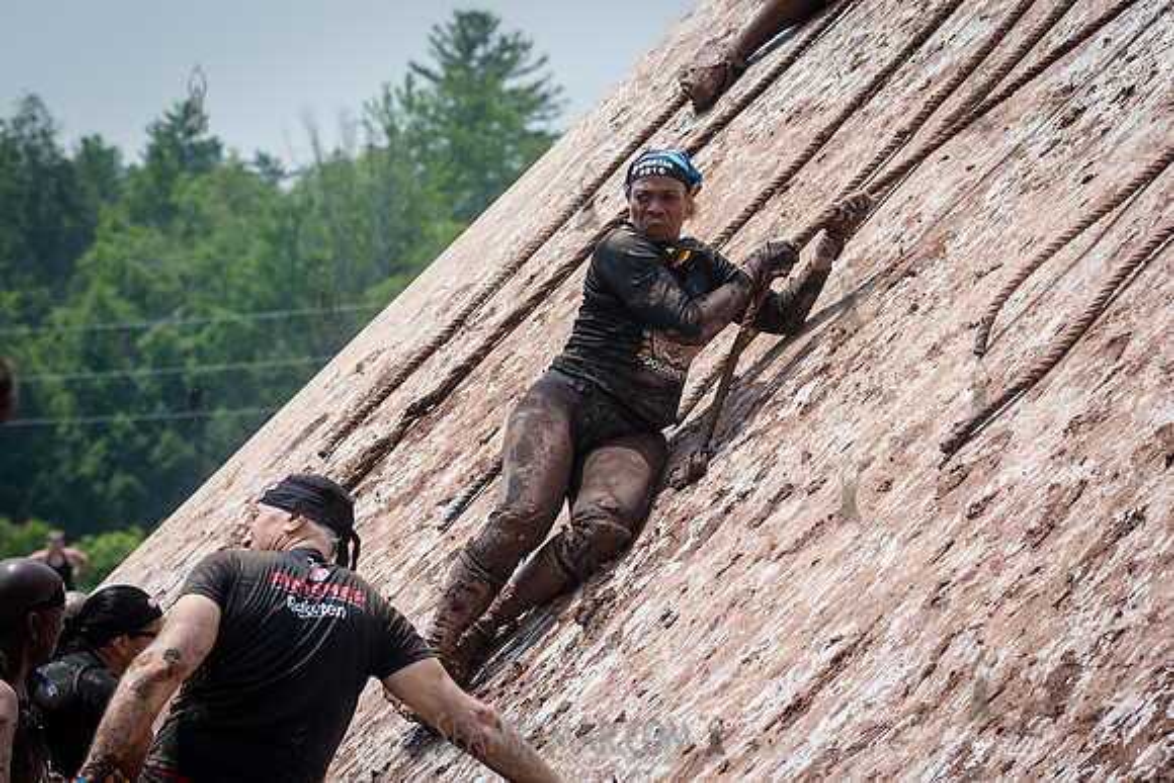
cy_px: 346
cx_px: 604
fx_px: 4819
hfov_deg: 13.9
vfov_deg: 9.3
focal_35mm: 148
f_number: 5
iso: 250
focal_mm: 100
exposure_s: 1/1250
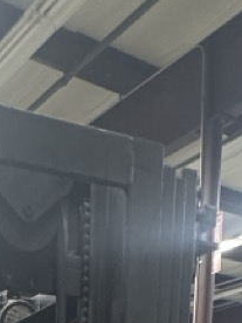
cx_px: 29
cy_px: 587
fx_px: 606
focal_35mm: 65
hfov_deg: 22.1
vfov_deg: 20.5
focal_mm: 2.22
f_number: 2.2
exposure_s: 1/60
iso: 640
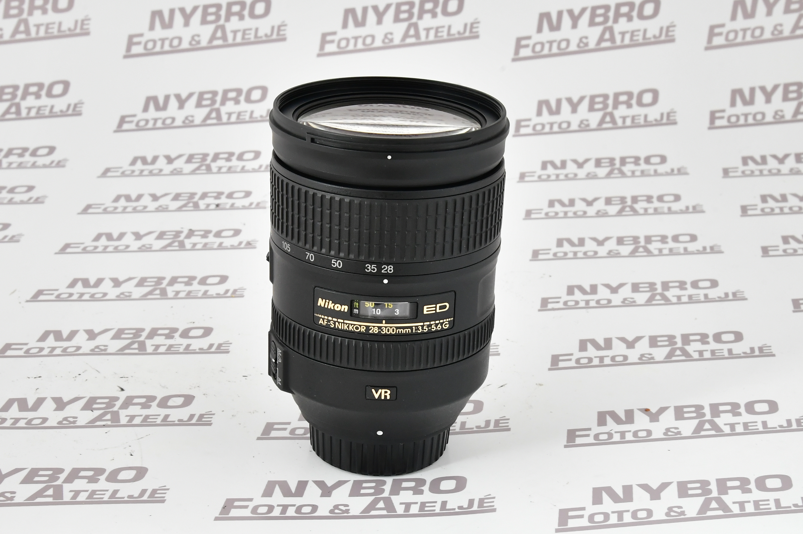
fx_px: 981
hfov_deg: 44.5
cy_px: 267
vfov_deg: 30.5
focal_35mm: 44
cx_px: 402
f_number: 14
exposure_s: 1/125
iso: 1600
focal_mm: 44
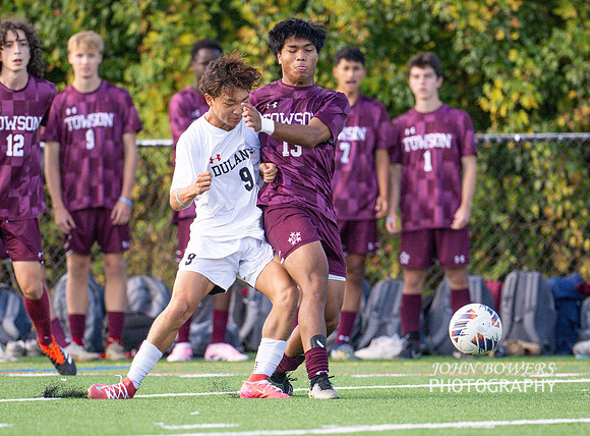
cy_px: 280
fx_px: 12468
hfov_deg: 2.7
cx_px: 283
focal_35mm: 736
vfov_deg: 2.0
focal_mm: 400
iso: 2800
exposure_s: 1/2500
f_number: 4.5
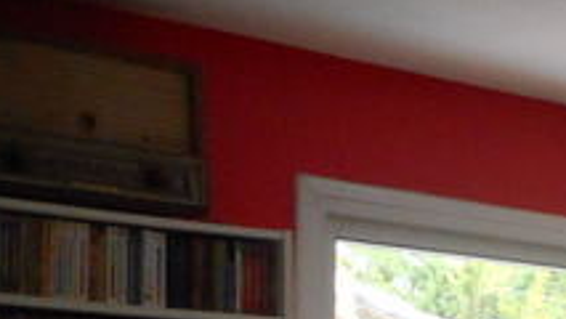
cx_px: 1233
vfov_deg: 9.1
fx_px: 1922
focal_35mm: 128
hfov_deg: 13.5
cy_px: 561
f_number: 3.7
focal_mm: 4.5
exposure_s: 1/30
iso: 250
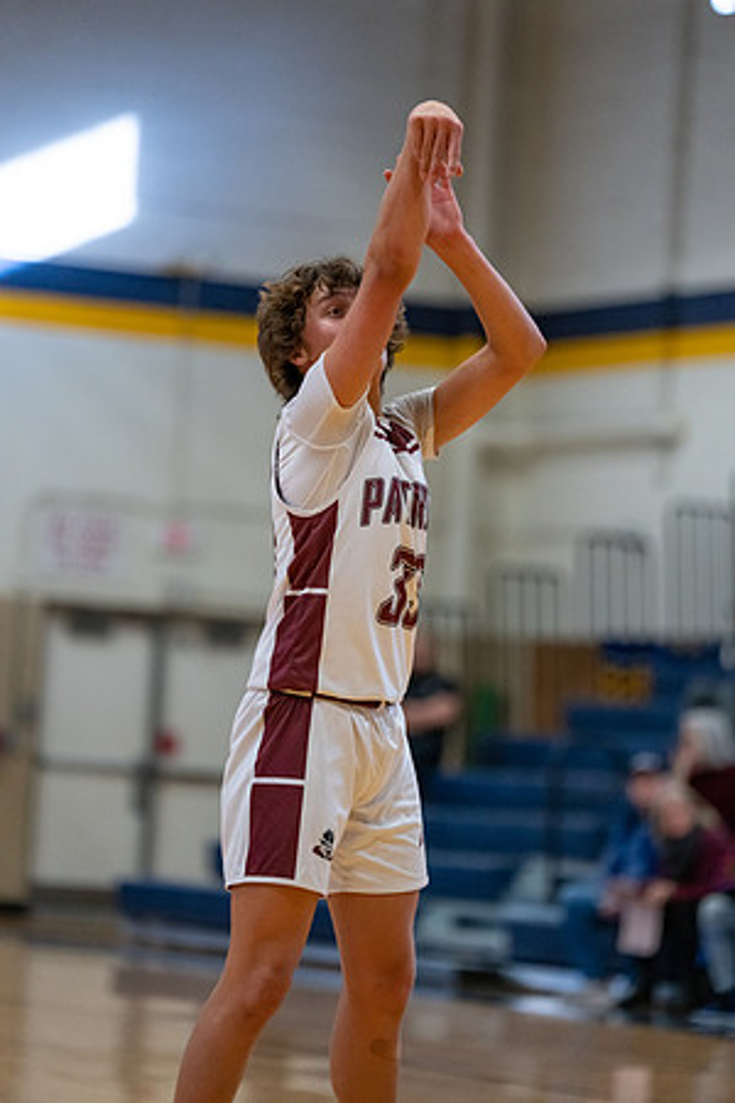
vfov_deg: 12.9
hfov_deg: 8.6
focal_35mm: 159
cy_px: 552
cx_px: 368
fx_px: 4869
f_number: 2.8
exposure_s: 1/1000
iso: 5000
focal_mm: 159
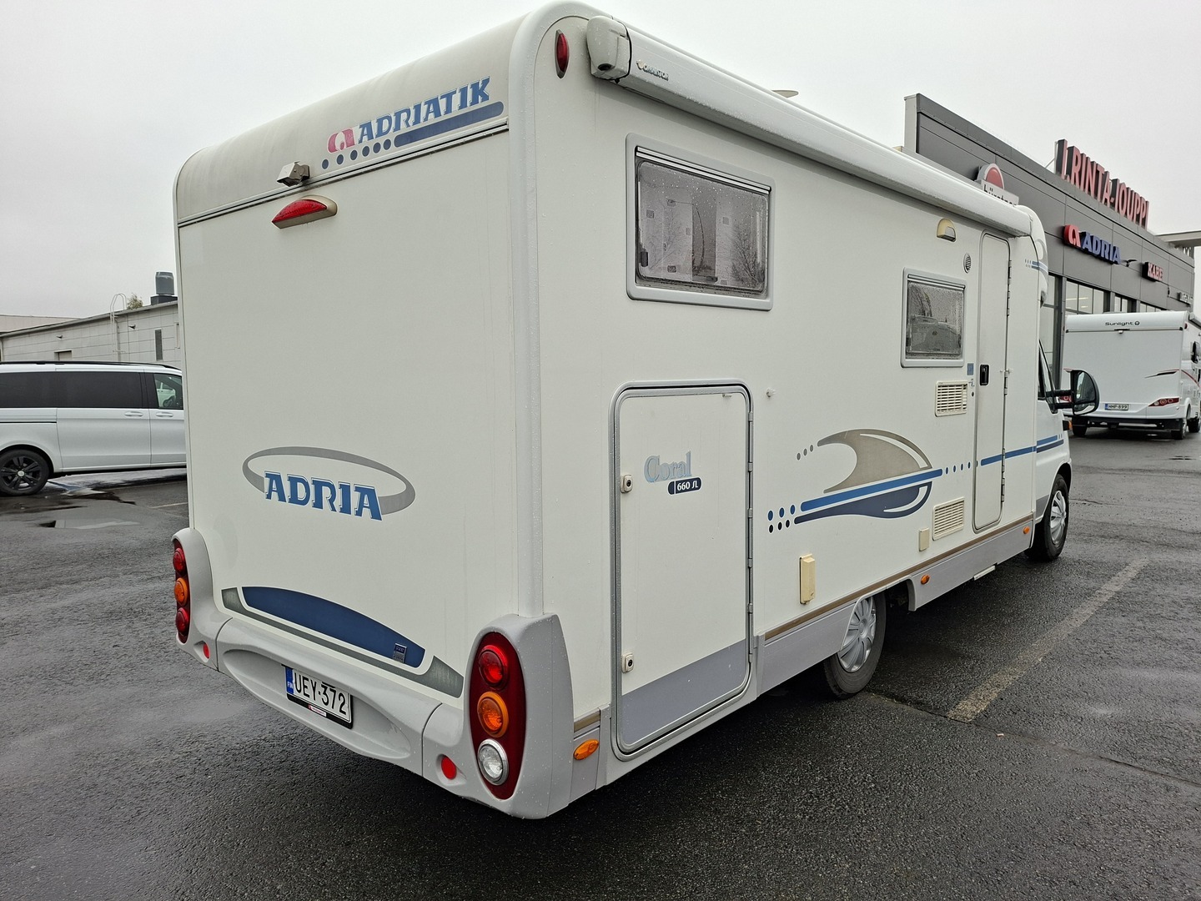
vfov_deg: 58.9
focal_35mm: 23
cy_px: 450
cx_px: 600
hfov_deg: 73.9
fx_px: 798
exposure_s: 1/595
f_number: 1.8
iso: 50
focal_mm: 5.54
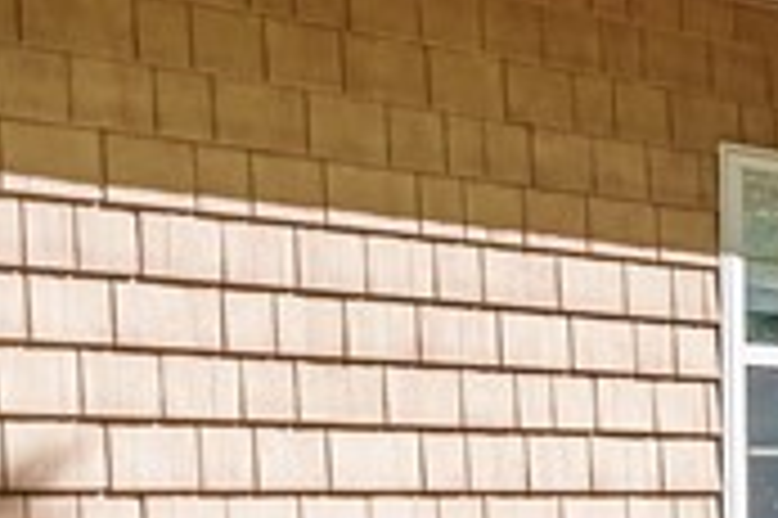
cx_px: 1954
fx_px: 1900
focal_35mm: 88
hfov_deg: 14.0
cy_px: 543
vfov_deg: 15.2
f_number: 8
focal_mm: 14
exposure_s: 1/800
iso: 200
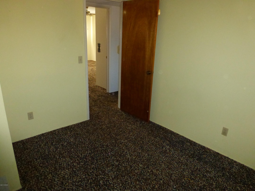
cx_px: 128
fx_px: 184
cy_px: 96
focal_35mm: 25
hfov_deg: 69.4
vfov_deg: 54.9
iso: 800
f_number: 3.3
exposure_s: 1/60
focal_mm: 4.3
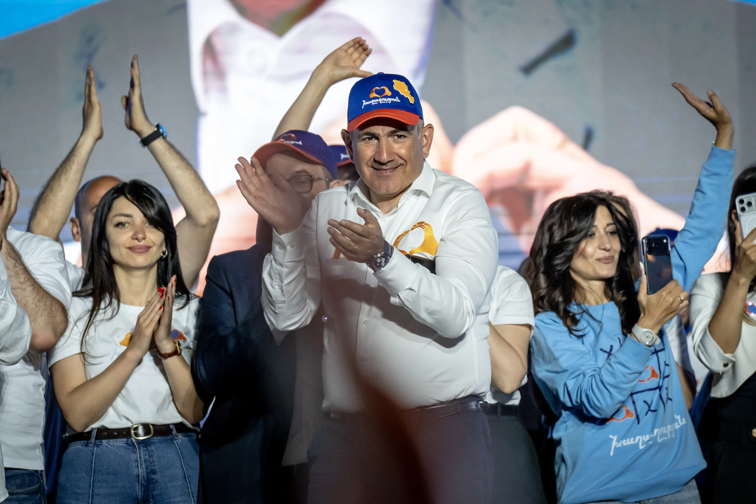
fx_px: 6300
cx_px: 378
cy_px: 252
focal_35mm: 300
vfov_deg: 4.6
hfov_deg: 6.9
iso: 1250
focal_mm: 200
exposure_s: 1/400
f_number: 4
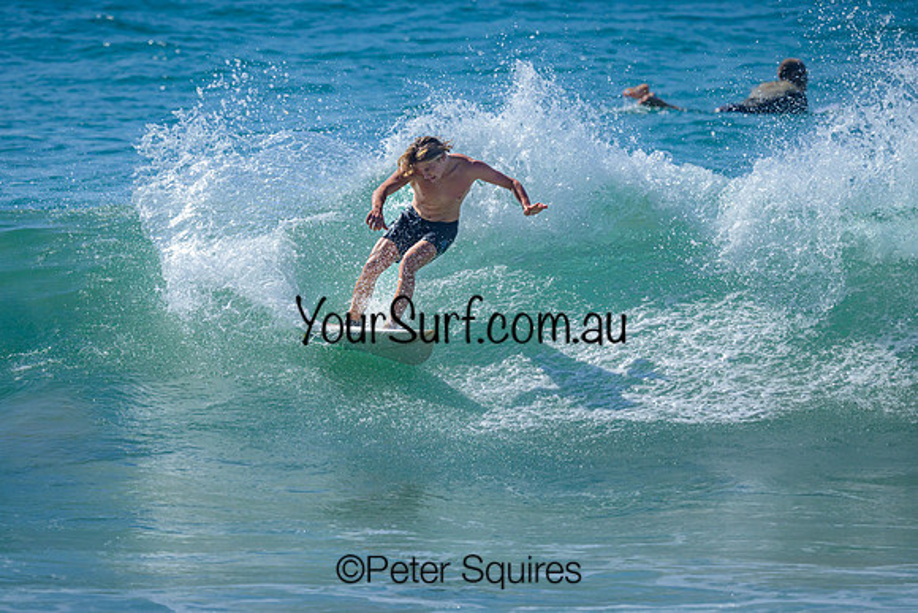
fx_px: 28078
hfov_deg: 1.9
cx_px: 416
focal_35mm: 1101
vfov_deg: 1.2
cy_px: 282
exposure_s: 1/3200
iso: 280
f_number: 6.3
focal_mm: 800
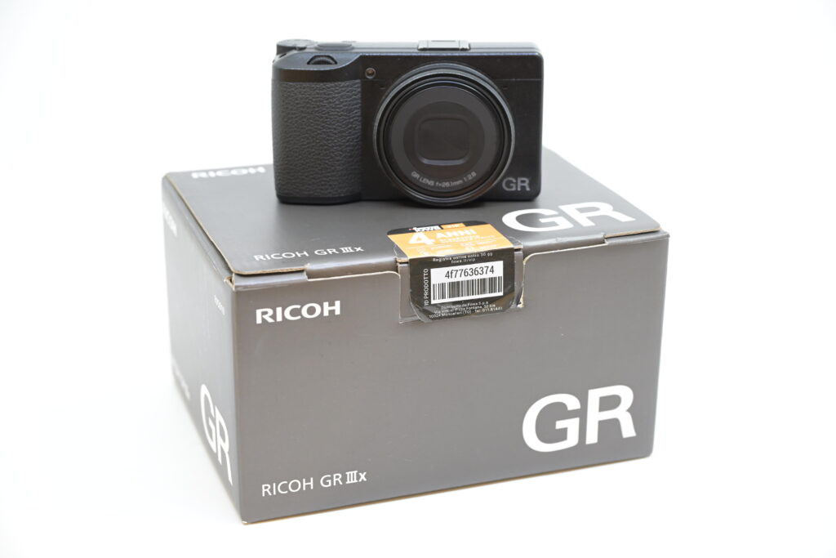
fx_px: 1510
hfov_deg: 31.0
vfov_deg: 20.9
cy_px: 279
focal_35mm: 65
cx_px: 418
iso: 1250
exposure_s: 1/160
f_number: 5.6
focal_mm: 65
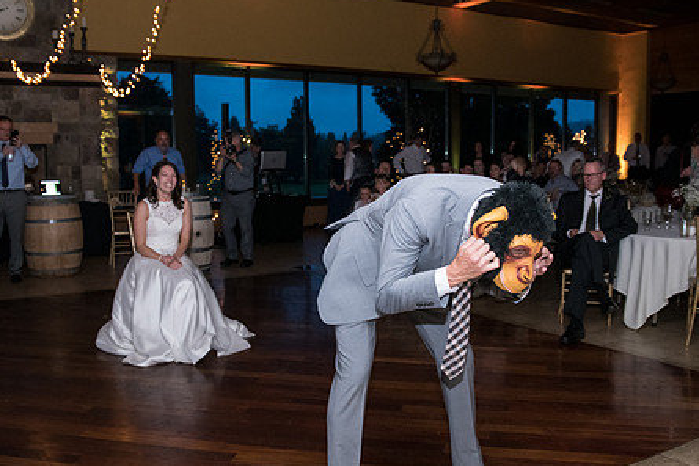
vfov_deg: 35.9
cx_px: 327
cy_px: 252
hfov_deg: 51.8
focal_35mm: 37
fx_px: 719
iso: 1600
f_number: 3.5
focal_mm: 24
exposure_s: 1/320
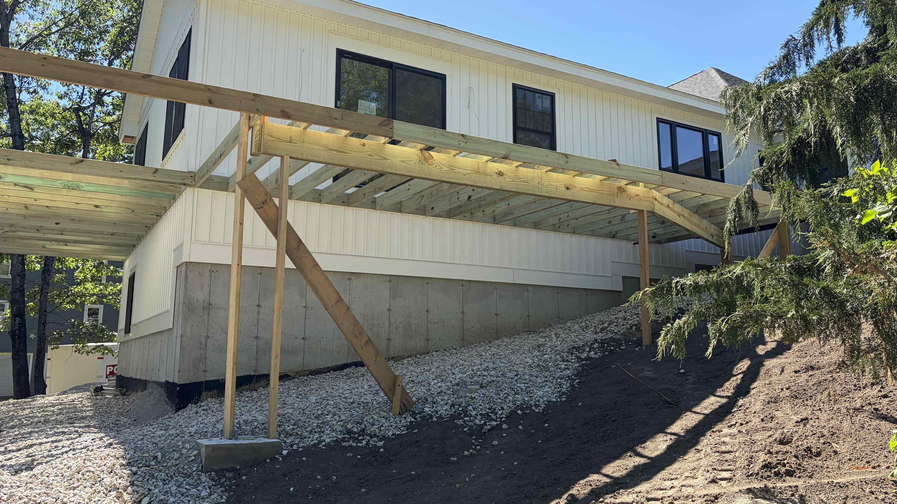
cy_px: 227
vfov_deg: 40.1
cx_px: 454
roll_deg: +2.1
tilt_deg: +11.3
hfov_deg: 66.1
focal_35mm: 29
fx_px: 690
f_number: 1.6
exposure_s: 1/1393
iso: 50
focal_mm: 5.96
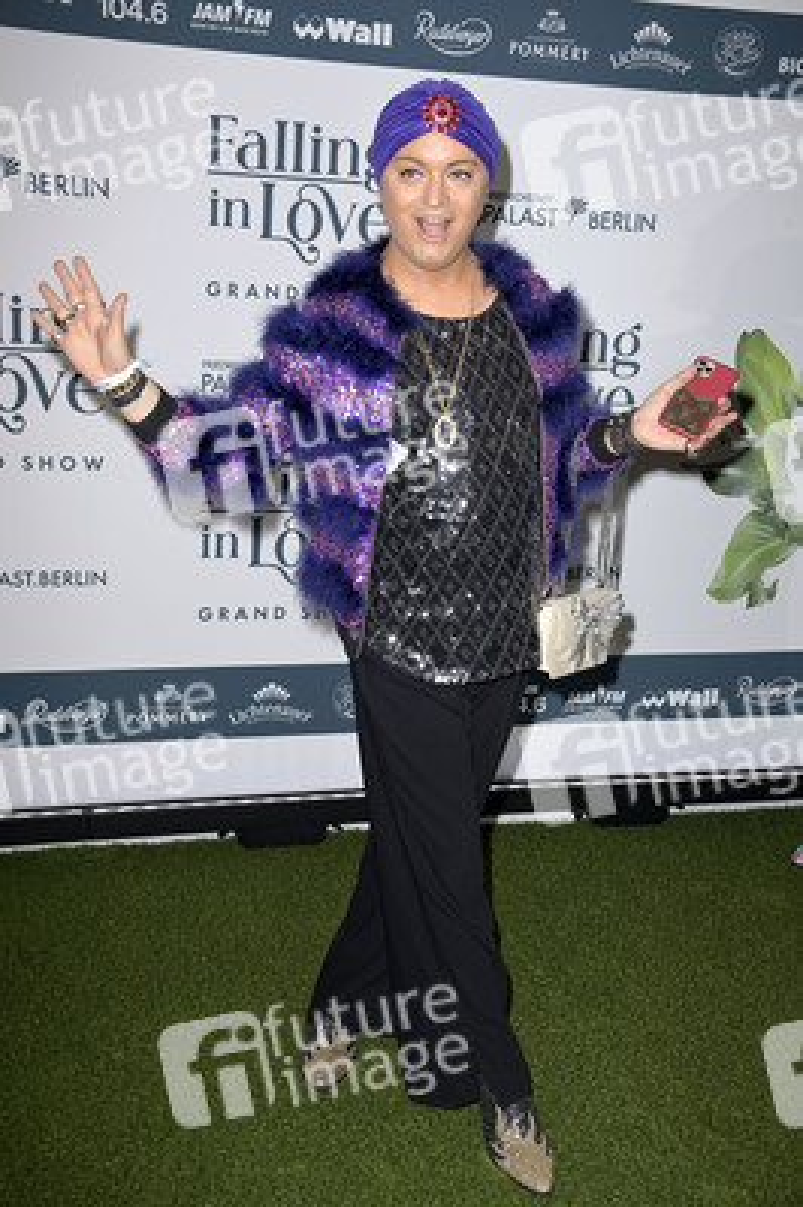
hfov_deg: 31.8
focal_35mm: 42
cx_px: 402
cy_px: 604
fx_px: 1408
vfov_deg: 46.4
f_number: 5.6
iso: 640
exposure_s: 1/250
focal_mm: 42
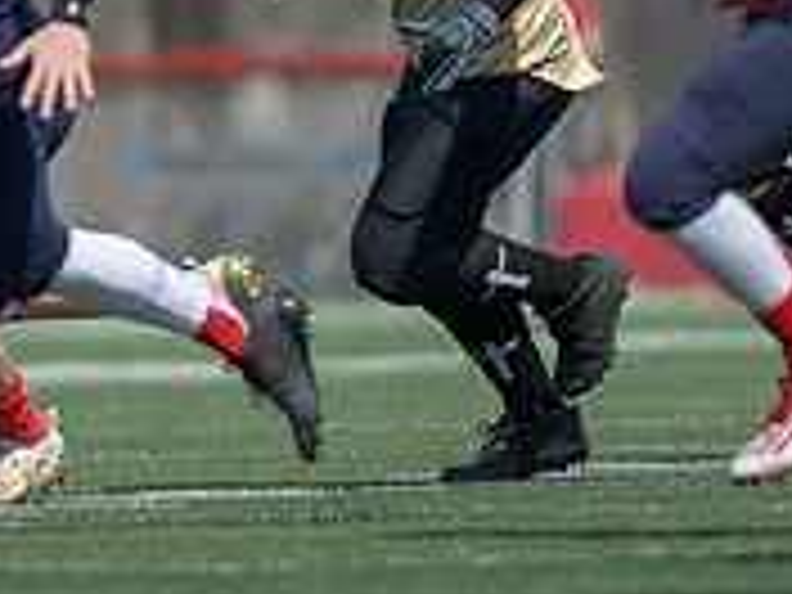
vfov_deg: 1.4
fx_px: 24161
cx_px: -734
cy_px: 151
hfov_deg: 1.9
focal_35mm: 1056
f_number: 2
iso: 64
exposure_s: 1/4000
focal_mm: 200
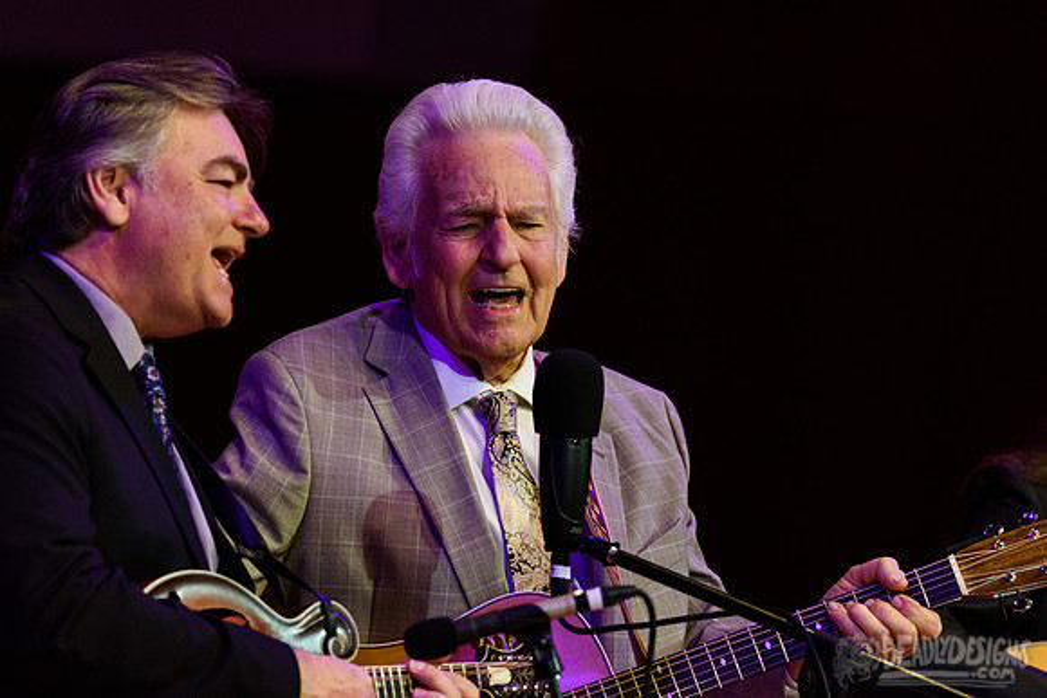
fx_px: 11345
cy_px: 349
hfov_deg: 5.3
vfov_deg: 3.5
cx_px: 524
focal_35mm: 390
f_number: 6
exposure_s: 1/640
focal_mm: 390
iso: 2500
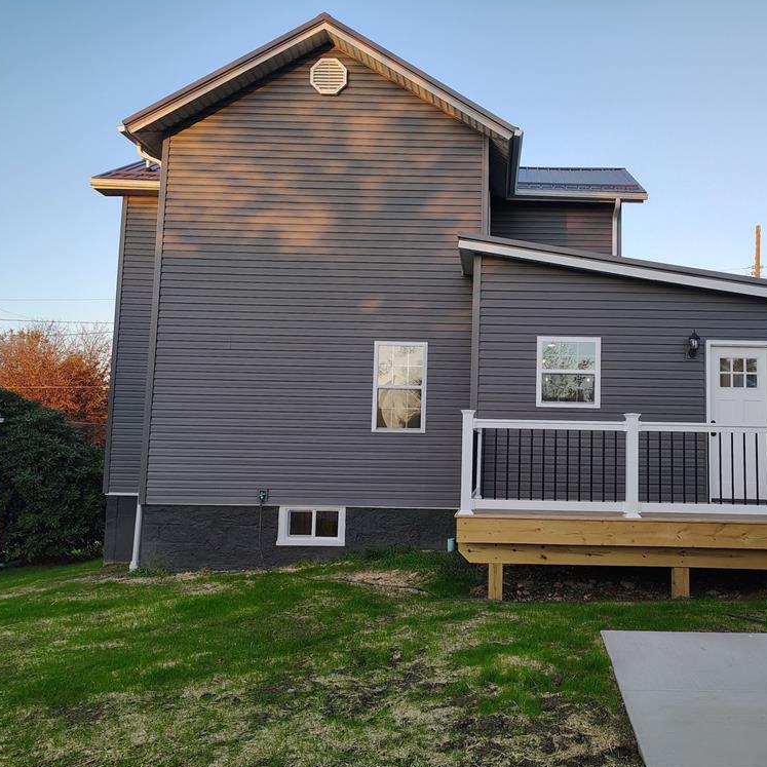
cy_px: 386
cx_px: 500
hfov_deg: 54.7
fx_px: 727
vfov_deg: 55.6
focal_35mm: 29
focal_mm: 5.56
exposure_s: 1/120
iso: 238
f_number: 1.8
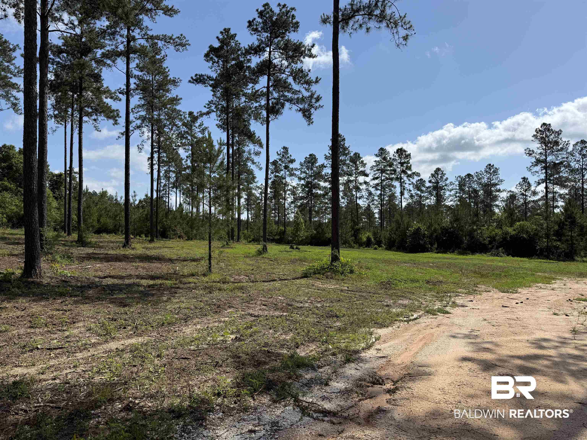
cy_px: 220
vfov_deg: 56.8
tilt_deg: +2.1
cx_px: 294
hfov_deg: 71.6
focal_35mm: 24
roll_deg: +0.3
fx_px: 407
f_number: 1.78
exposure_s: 1/7353
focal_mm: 6.76
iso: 80
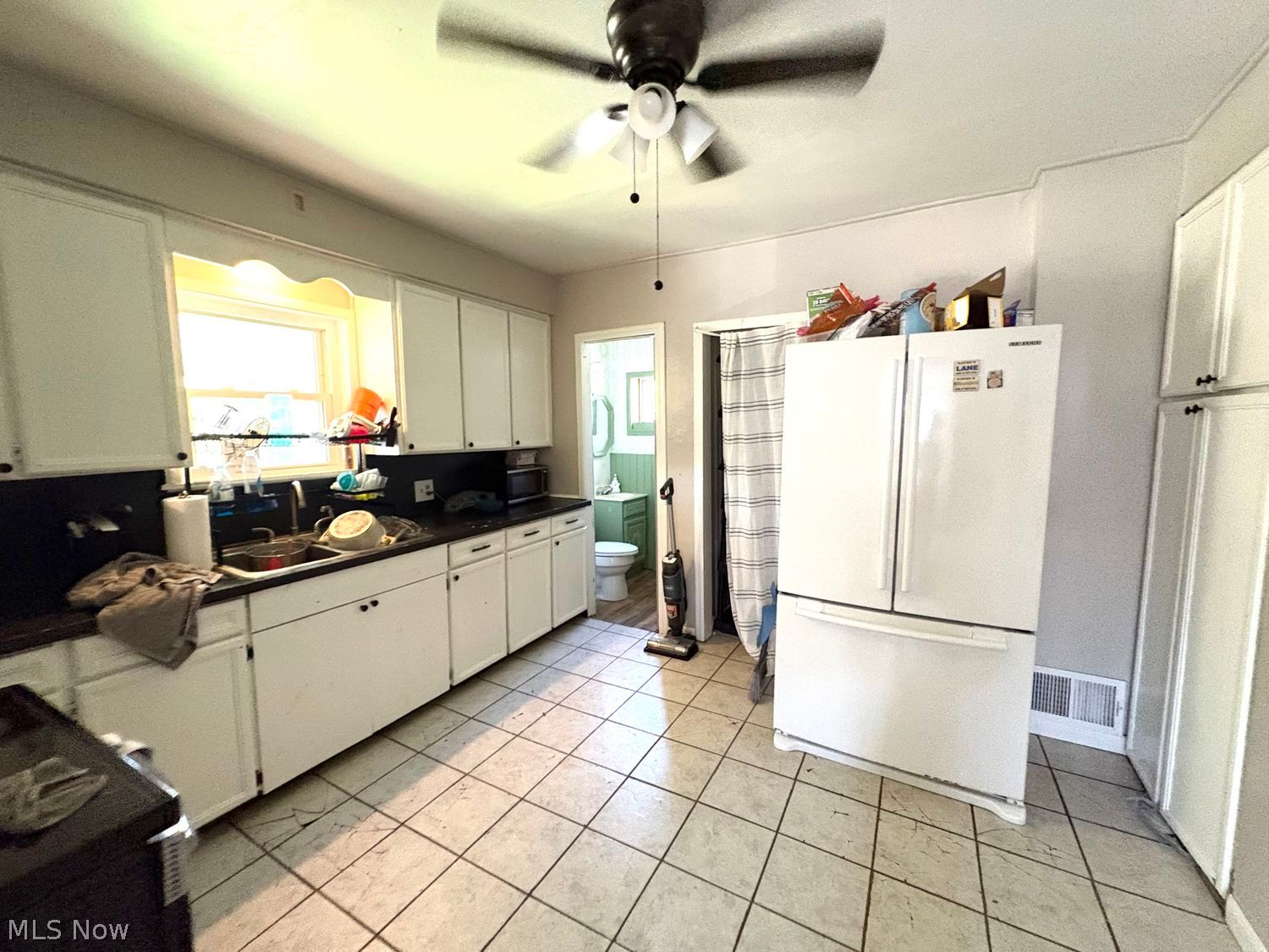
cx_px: 634
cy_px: 476
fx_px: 513
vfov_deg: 85.7
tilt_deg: -6.1
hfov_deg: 102.1
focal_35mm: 14
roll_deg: +1.8
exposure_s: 1/60
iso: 800
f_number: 2.2
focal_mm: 2.22
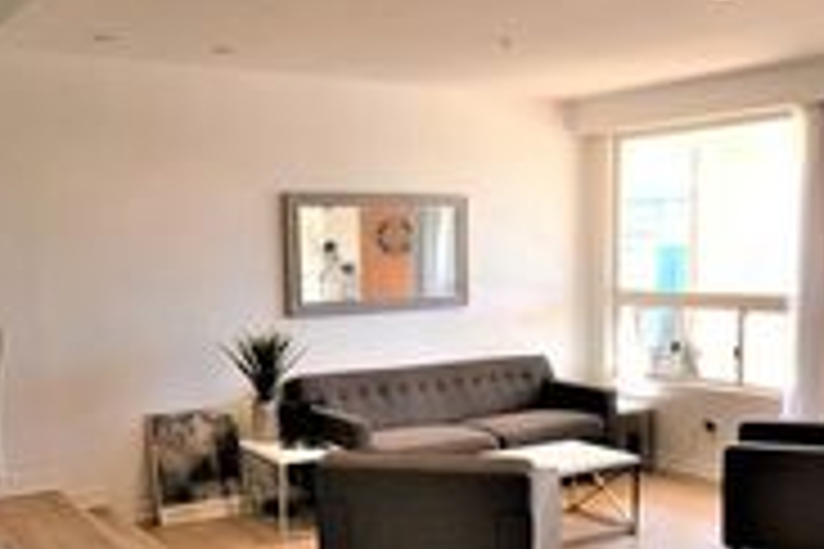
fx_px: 938
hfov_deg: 47.3
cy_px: 335
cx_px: 464
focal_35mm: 41
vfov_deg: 32.5
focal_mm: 10
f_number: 4
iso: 220
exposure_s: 1/125
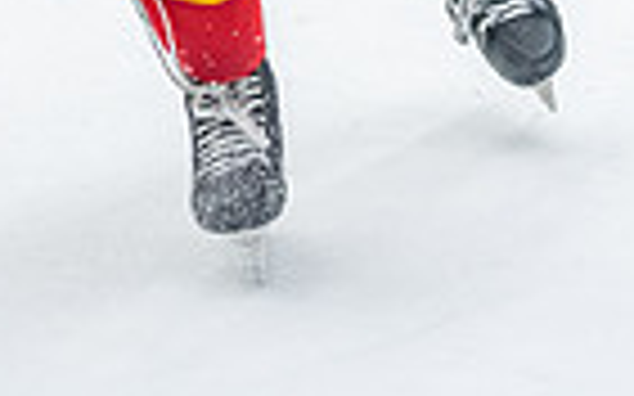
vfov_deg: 3.8
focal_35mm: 339
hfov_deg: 6.2
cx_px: -54
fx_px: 5855
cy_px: -421
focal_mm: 78
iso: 3200
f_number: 2.8
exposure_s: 1/800
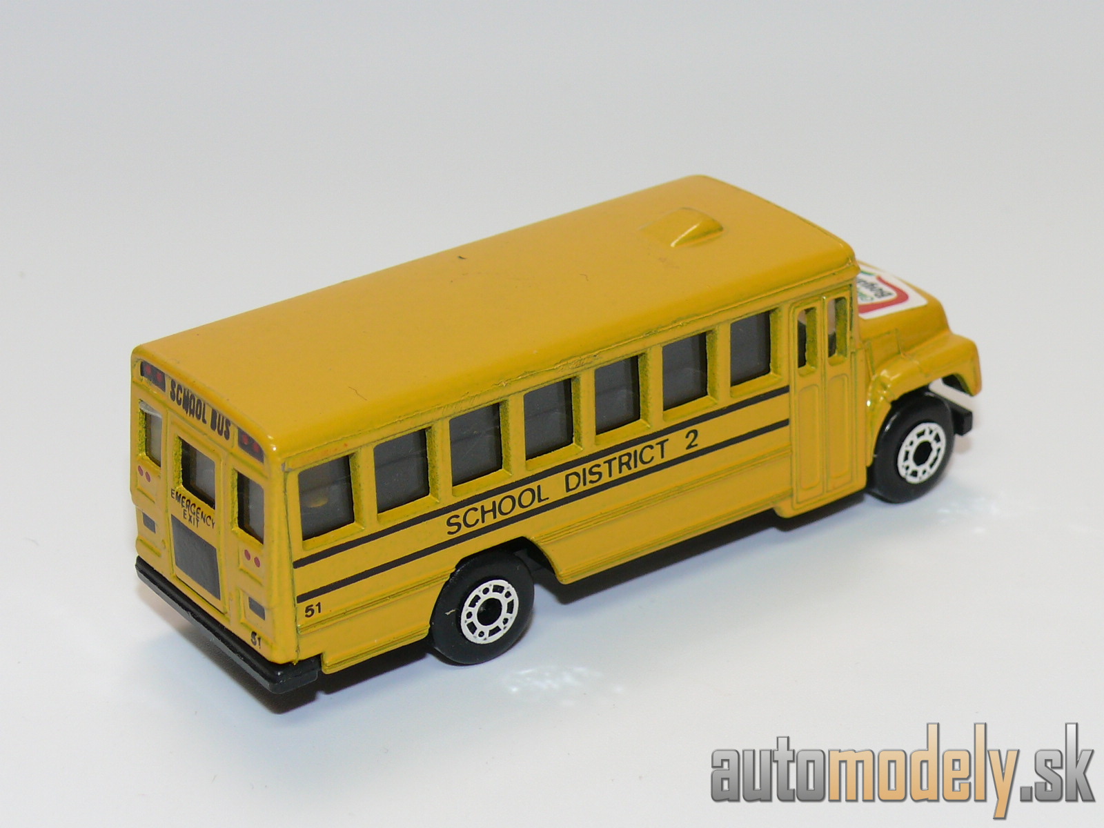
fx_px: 3094
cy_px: 414
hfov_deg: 20.2
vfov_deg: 15.2
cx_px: 552
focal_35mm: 97
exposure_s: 1/30
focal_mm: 13.1
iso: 100
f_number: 4
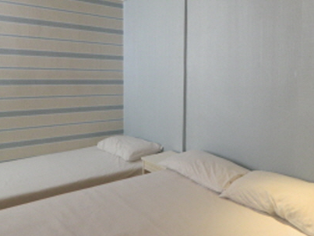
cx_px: 174
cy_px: 103
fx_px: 281
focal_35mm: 31
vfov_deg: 45.4
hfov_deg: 58.2
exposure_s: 1/15
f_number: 3.1
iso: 400
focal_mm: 4.5
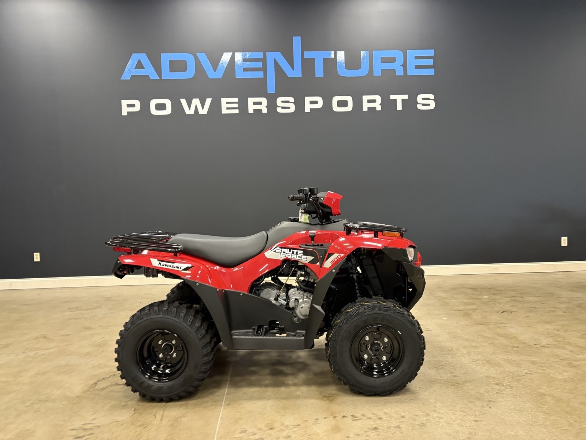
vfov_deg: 53.1
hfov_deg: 67.3
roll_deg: +2.5
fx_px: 440
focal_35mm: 26
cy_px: 220
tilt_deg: -2.4
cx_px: 293
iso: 250
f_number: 1.6
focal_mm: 5.96
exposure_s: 1/60
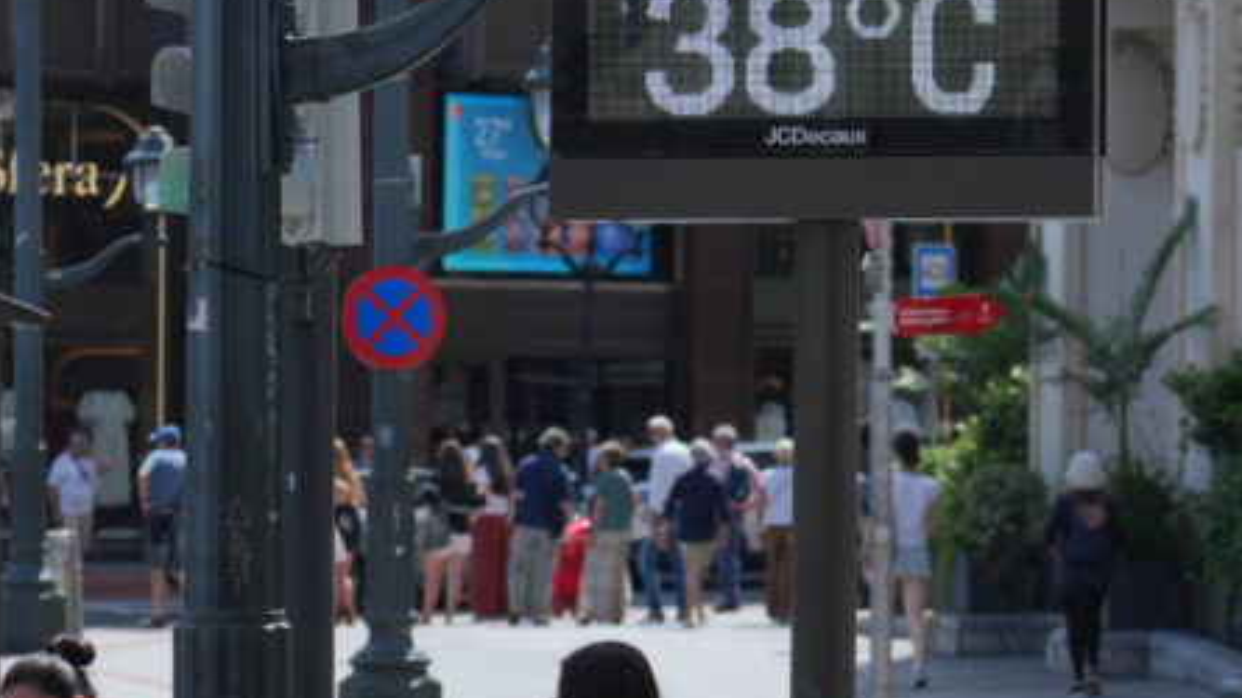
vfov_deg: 6.4
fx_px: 6255
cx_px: 597
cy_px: 606
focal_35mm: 190
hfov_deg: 11.3
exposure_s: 1/4000
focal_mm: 70
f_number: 2.8
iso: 250
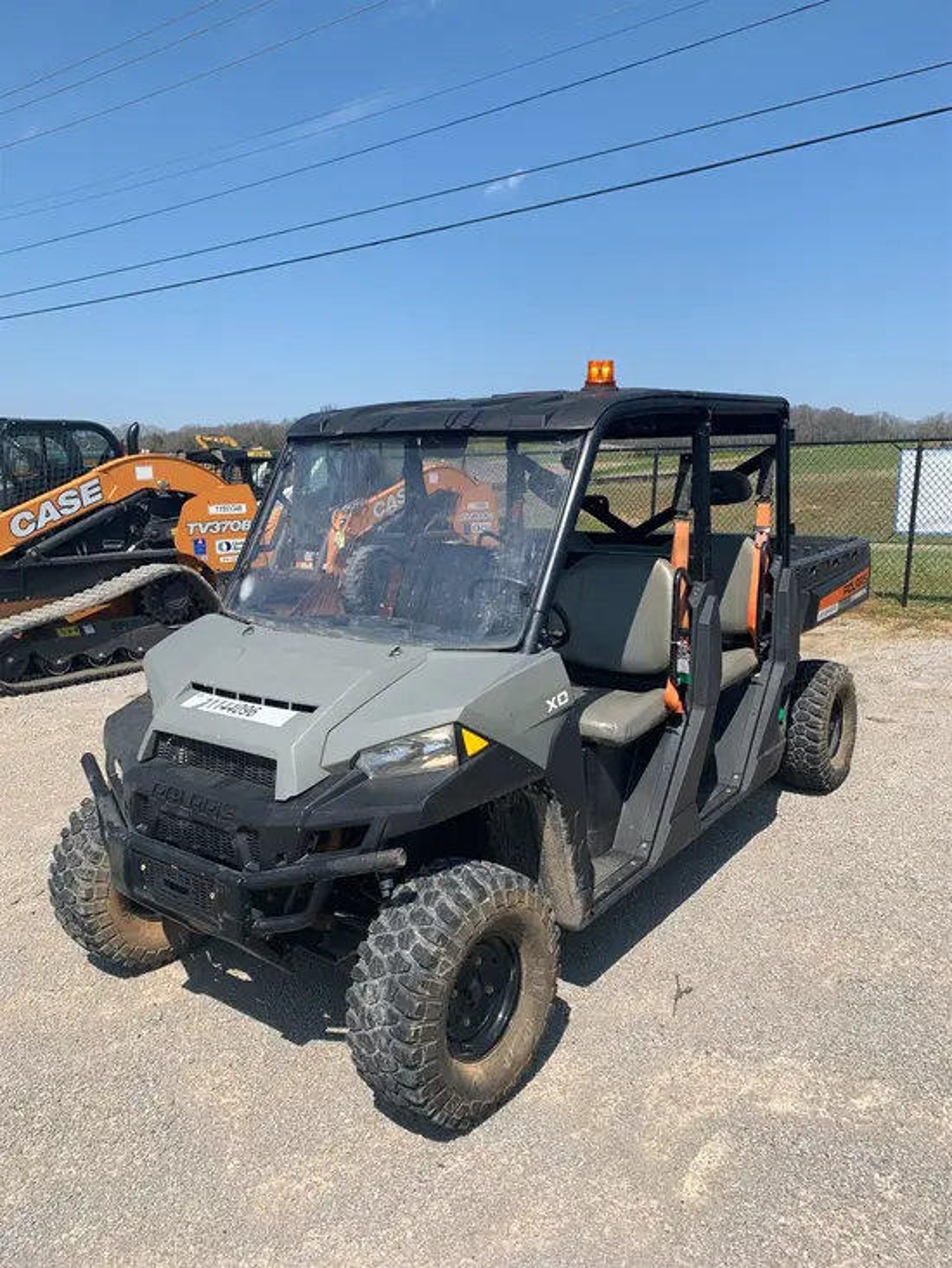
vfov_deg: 67.3
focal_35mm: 26
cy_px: 634
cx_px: 476
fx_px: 953
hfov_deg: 53.1
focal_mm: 4.25
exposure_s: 1/2364
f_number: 1.8
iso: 25
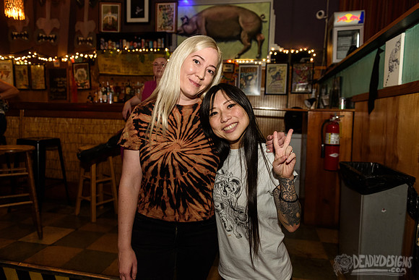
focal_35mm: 24
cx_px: 210
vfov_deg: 53.2
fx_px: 279
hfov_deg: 73.7
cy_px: 140
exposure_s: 1/80
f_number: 3.2
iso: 2500
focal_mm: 24
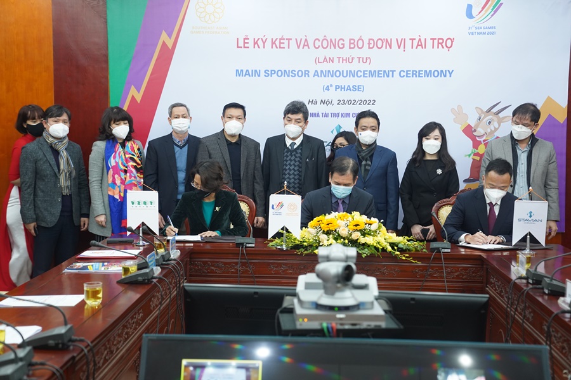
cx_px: 286
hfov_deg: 35.6
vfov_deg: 24.2
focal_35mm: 56
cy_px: 190
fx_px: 888
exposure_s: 1/125
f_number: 2.8
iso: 2500
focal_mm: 56
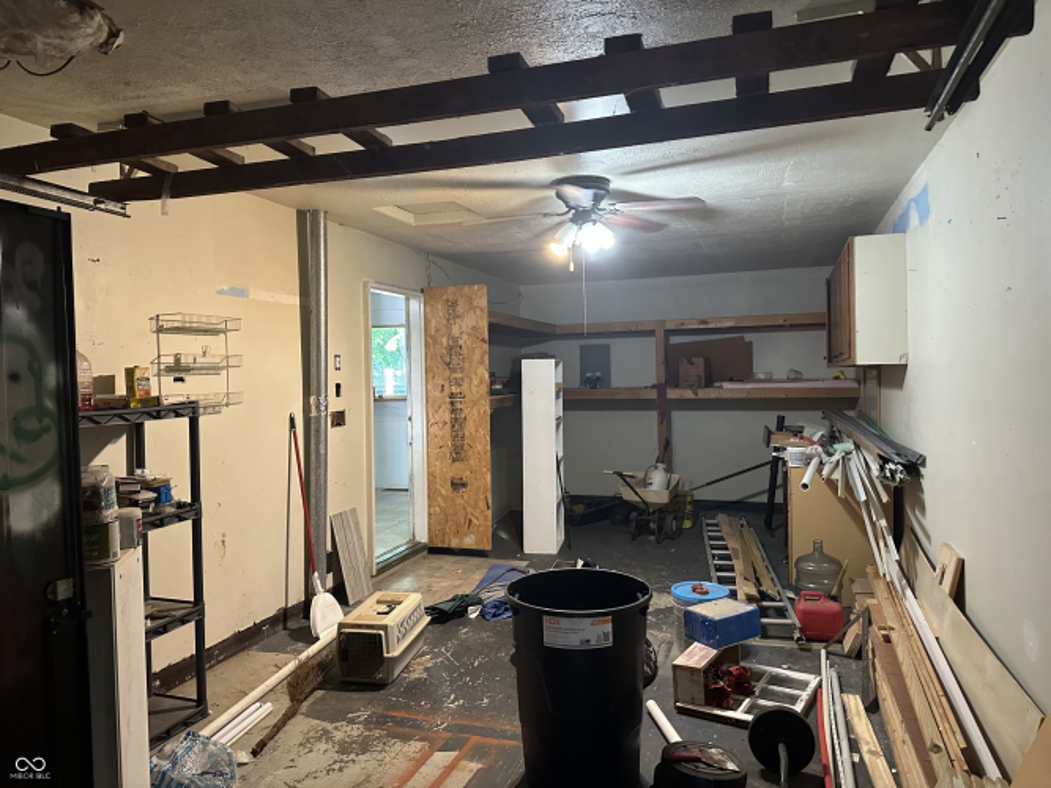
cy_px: 394
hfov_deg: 71.6
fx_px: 729
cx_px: 526
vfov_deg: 56.8
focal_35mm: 24
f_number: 1.78
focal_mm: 6.86
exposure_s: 1/60
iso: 500
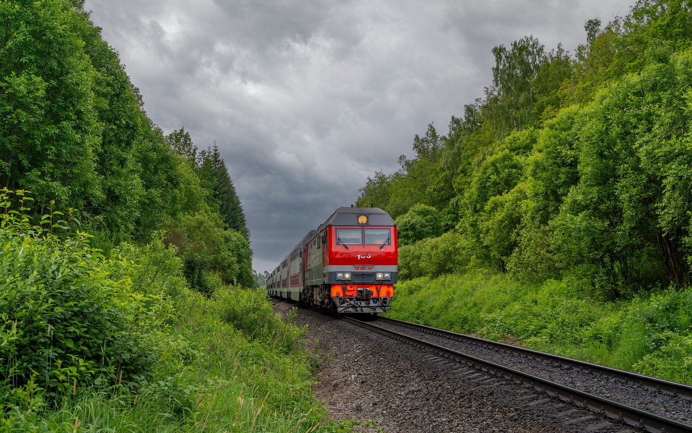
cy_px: 210
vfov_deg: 26.9
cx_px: 346
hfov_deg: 41.8
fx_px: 905
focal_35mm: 48
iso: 125
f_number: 5.6
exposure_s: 1/800
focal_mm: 47
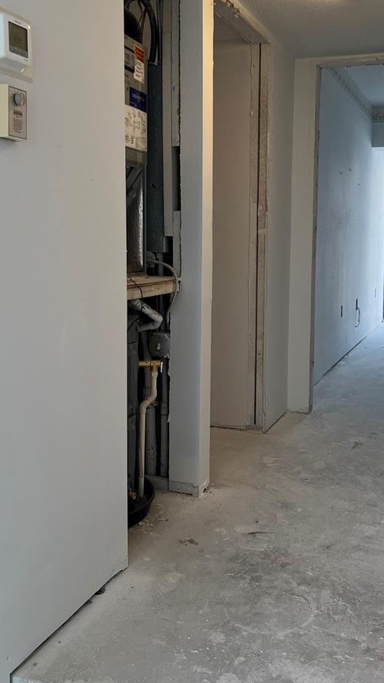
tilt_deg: -4.5
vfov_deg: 55.1
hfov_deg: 32.6
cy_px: 297
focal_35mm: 36
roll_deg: -0.4
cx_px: 246
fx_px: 652
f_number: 1.5
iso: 64
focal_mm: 5.7
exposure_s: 1/163
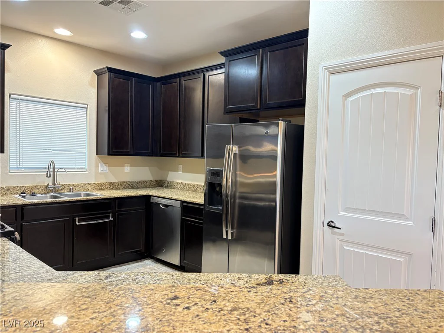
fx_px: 333
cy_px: 166
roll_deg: -1.2
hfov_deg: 67.3
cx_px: 222
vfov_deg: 53.1
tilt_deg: -2.3
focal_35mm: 26
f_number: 1.6
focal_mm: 5.96
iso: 400
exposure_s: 1/60
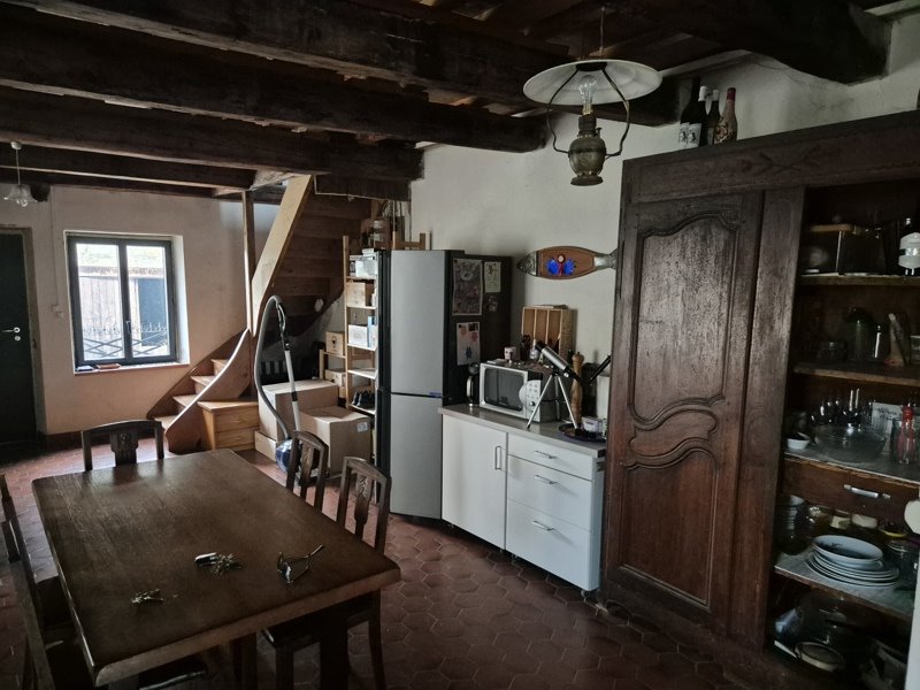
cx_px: 460
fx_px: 611
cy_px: 345
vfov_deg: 58.9
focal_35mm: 23
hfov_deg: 73.9
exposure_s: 1/100
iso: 2500
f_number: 1.8
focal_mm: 5.4
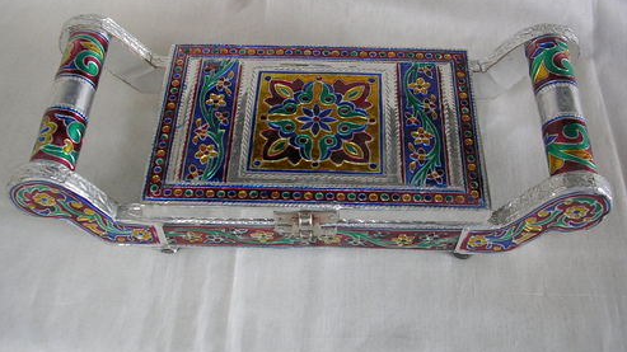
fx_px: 698
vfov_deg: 28.3
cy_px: 149
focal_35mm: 42
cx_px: 317
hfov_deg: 48.4
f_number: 2.8
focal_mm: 5.8
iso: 50
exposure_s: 1/30
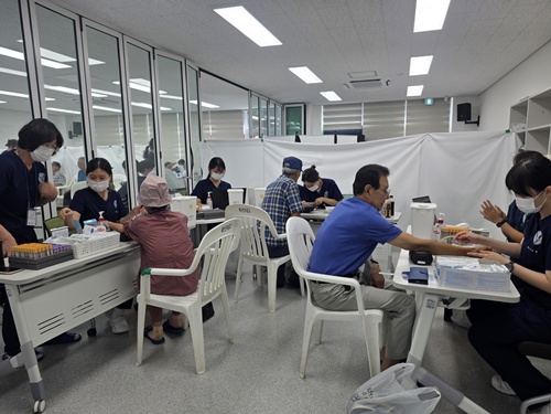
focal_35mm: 23
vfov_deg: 58.9
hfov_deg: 73.9
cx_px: 276
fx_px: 366
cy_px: 207
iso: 32
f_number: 1.7
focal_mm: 6.3
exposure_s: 1/120
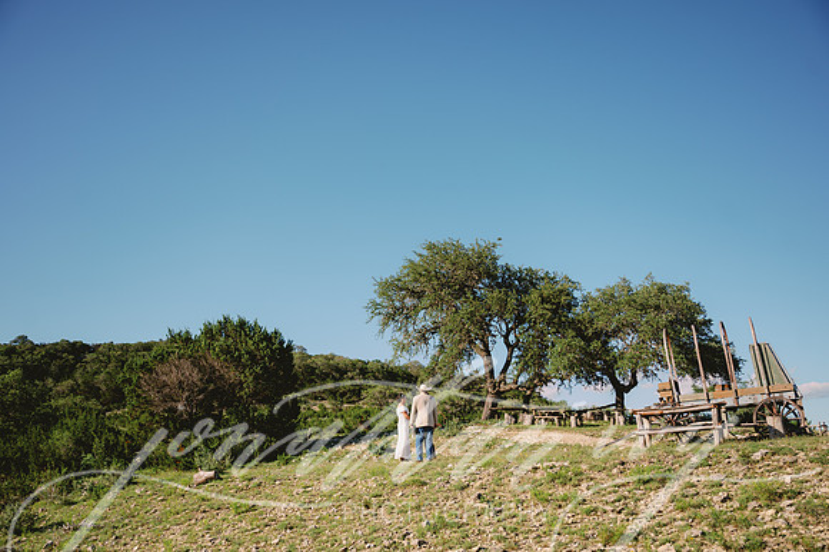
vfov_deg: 42.3
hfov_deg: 60.3
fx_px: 713
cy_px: 276
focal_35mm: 31
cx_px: 414
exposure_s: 1/1600
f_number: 2.8
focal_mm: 31
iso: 50
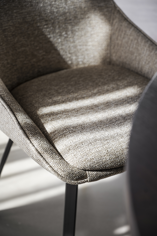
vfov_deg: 28.8
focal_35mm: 70
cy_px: 118
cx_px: 78
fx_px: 458
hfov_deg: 19.5
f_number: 4
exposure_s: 1/80
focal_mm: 70
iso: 100
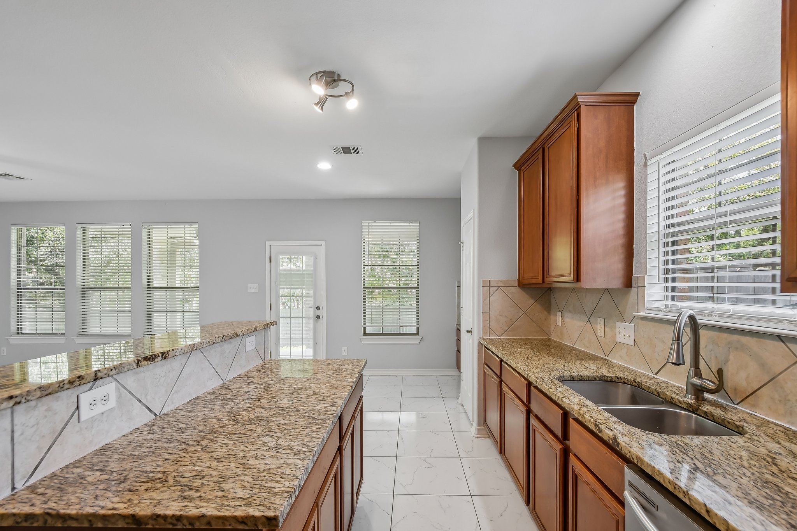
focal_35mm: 15
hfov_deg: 100.4
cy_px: 266
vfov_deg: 77.3
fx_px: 332
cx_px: 398
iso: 400
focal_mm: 10
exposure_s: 1/20
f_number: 8
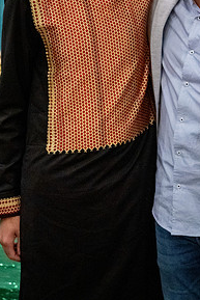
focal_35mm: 109
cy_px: 72
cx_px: 145
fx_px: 907
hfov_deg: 12.6
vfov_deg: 18.6
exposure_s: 1/320
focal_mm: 70
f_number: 4
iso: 32000
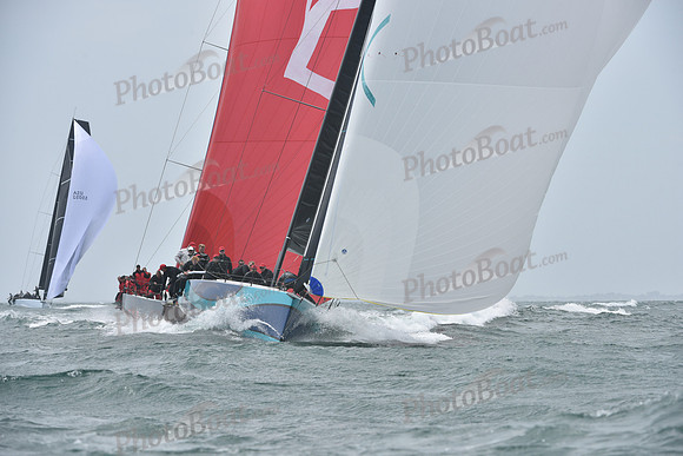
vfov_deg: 6.9
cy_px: 228
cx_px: 342
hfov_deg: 10.3
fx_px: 3795
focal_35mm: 200
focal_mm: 200
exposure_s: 1/1000
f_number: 8
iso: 320
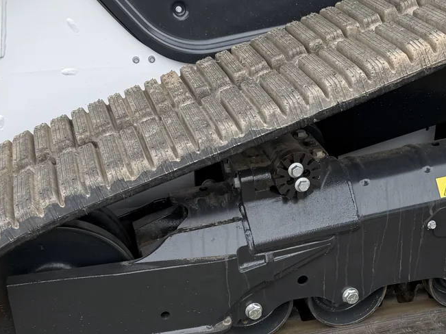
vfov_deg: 24.3
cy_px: 279
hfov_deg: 32.4
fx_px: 760
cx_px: 299
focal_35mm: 59
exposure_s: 1/765
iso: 80
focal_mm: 6.76
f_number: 1.78
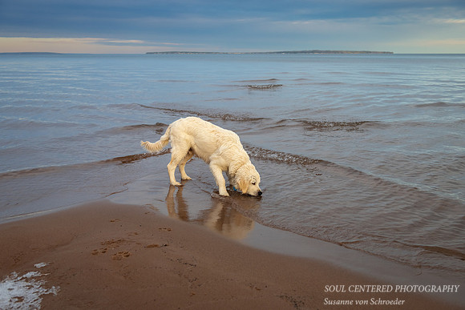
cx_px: 227
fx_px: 509
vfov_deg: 33.9
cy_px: 158
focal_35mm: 39
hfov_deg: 49.1
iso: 500
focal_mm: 38
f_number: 5.6
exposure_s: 1/200
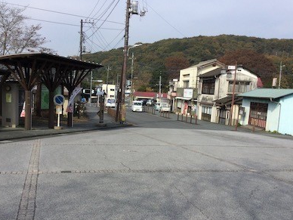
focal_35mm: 40
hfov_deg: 46.8
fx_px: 339
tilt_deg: -8.4
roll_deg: -3.3
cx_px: 136
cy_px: 137
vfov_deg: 35.8
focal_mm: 3.3
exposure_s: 1/1335
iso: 25
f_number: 2.4
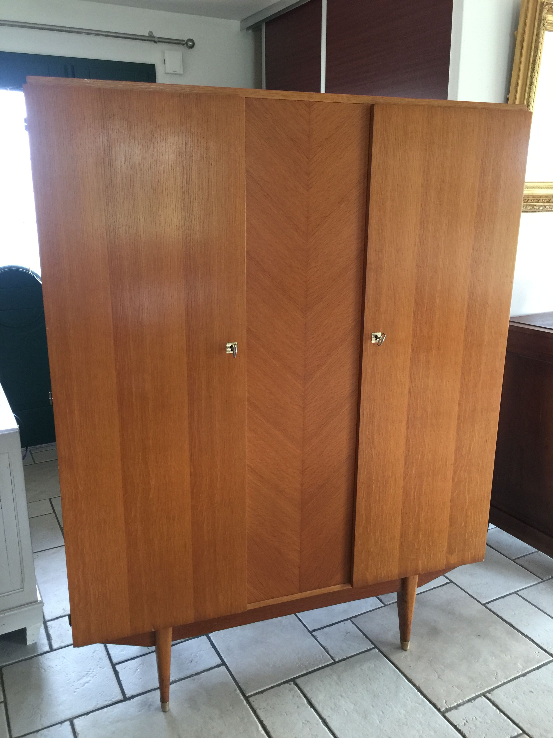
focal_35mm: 29
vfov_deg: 61.7
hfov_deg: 48.2
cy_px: 369
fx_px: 618
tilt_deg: -14.1
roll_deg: -0.2
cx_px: 276
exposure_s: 1/17
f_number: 2.2
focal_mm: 4.15
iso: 100
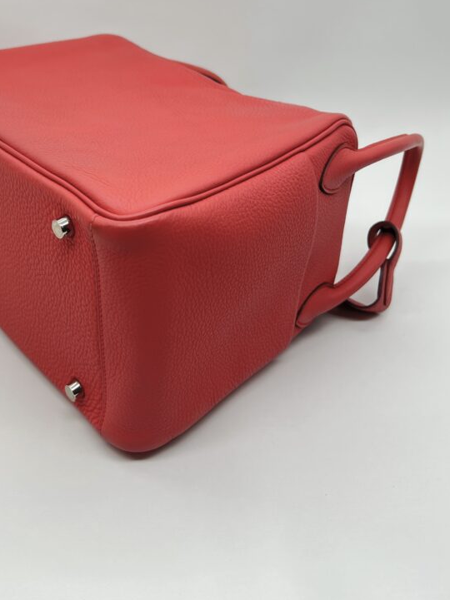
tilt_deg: -23.5
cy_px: 176
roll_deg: -2.9
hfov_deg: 38.2
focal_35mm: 37
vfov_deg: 48.8
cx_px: 145
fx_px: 641
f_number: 1.5
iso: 32
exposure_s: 1/103
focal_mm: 5.7
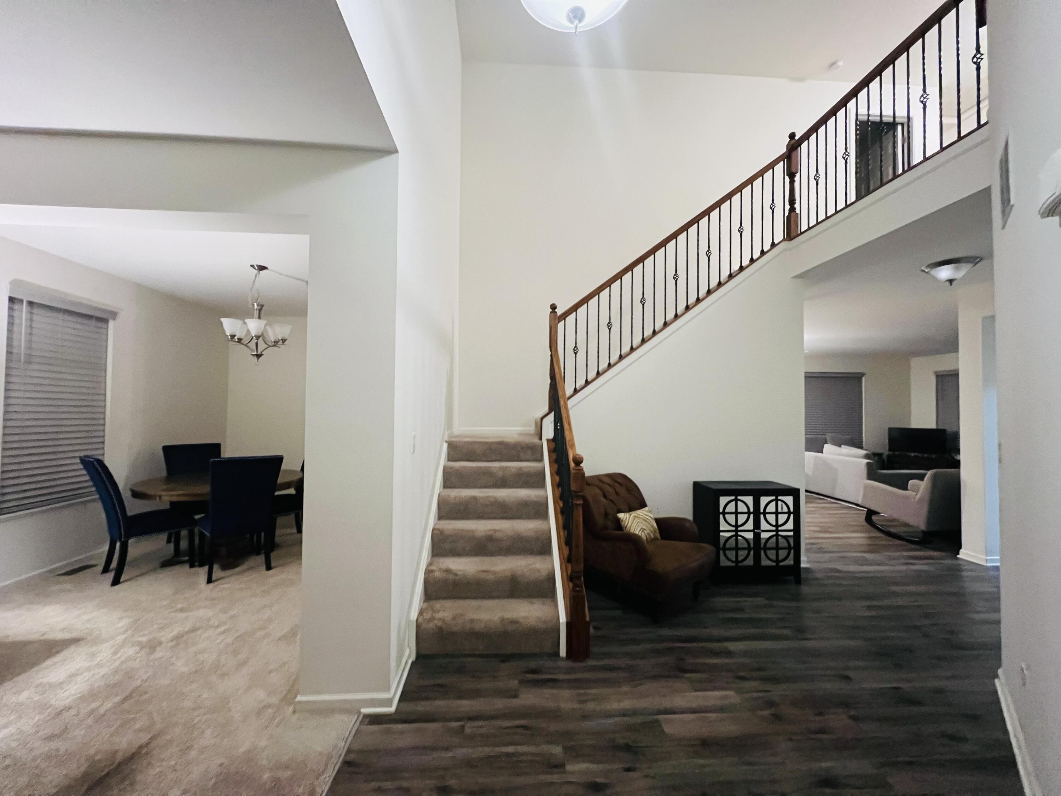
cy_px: 398
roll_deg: -0.3
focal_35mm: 13
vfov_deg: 89.9
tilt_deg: +0.9
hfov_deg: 106.2
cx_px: 530
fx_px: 398
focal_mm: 1.57
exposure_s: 1/60
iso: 1000
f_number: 1.8
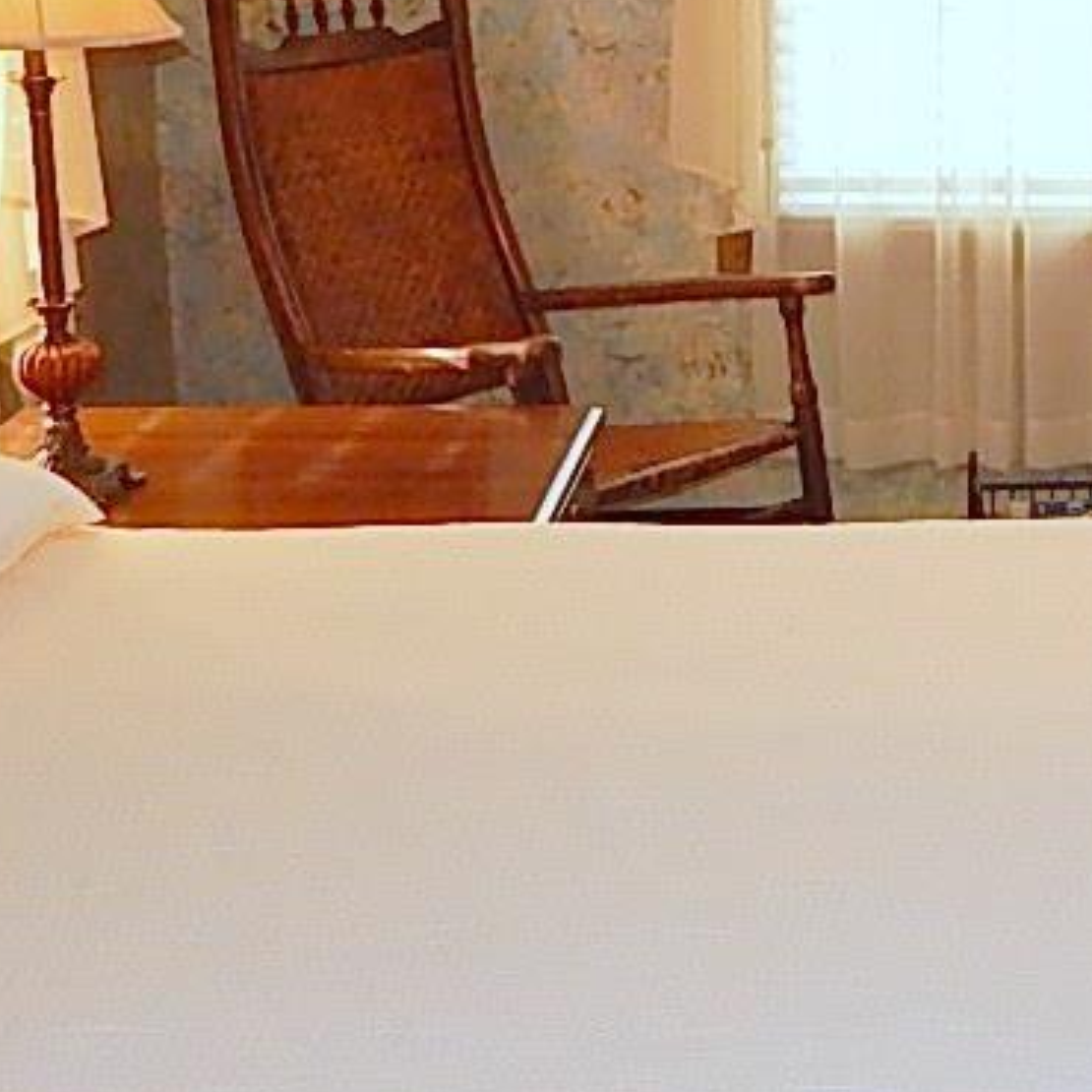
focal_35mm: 88
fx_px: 3141
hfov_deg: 18.9
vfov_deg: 19.7
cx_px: 1228
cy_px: 354
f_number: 3
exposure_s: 1/30
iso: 125
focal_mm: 4
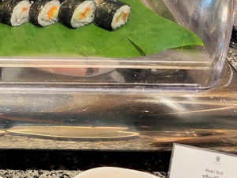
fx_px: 595
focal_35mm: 87
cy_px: 86
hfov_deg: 20.3
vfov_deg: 17.0
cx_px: -86
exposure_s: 1/100
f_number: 1.8
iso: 64
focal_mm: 5.4
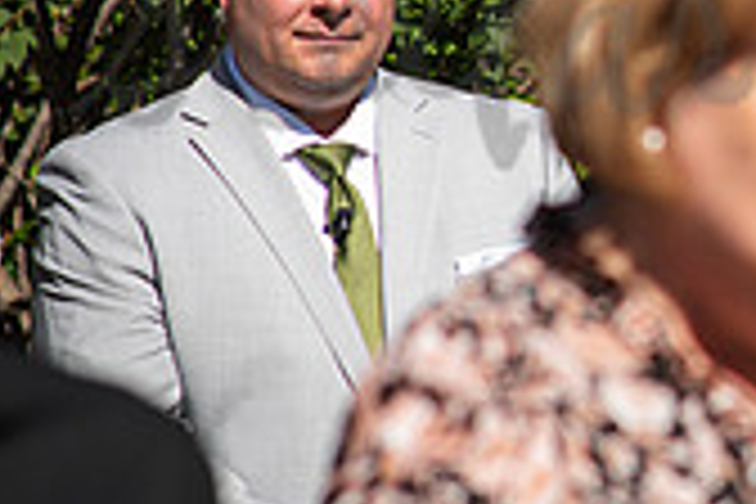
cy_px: 177
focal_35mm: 351
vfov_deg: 3.9
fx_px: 7370
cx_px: 1028
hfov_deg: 5.8
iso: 200
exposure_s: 1/1600
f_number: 3.2
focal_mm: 85
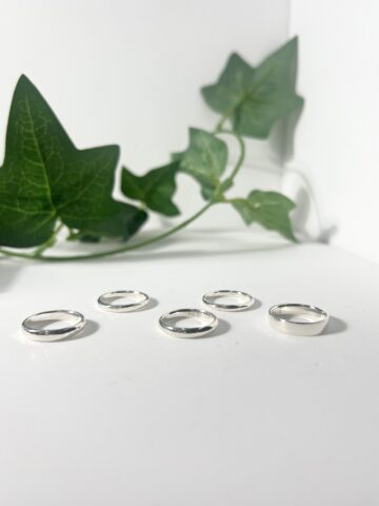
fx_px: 380
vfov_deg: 67.3
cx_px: 190
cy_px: 253
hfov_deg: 53.1
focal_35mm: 26
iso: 50
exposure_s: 1/3165
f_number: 1.5
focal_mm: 5.7
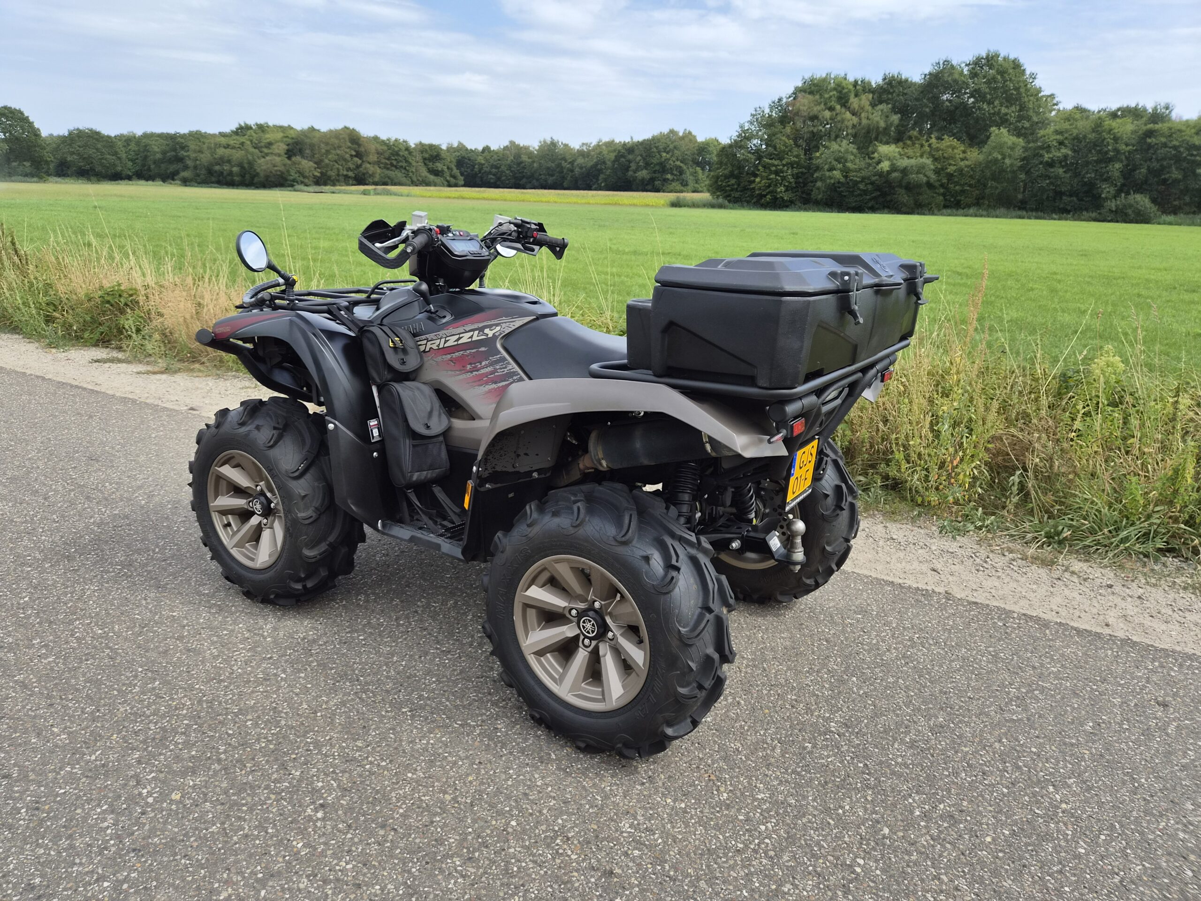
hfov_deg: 73.9
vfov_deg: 58.9
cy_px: 450
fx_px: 798
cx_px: 600
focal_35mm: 23
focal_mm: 5.4
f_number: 1.8
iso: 80
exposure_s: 1/3456
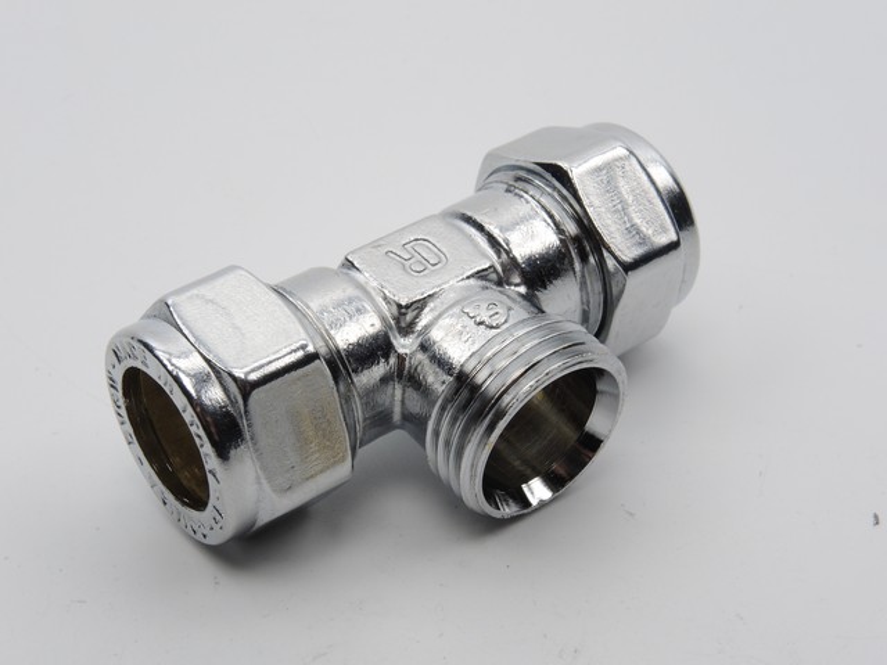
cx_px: 444
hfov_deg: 29.4
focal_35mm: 66
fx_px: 1691
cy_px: 332
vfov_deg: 22.3
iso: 100
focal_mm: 14.1
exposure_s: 1/160
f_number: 8
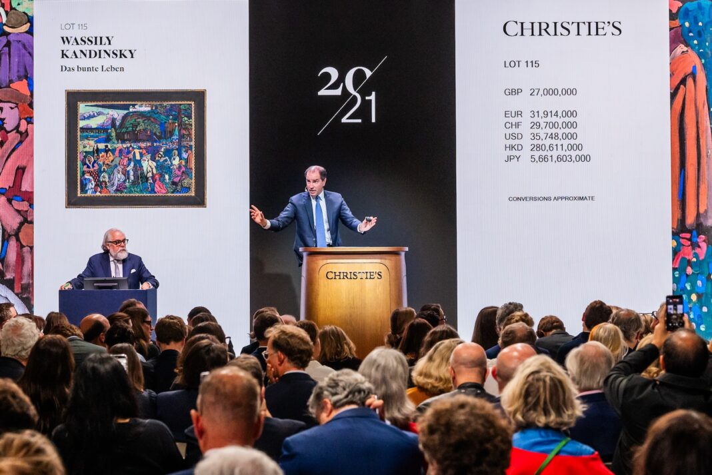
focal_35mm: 60
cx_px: 356
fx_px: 1187
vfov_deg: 22.6
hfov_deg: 33.4
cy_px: 238
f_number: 4.5
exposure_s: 1/320
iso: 2000
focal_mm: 60
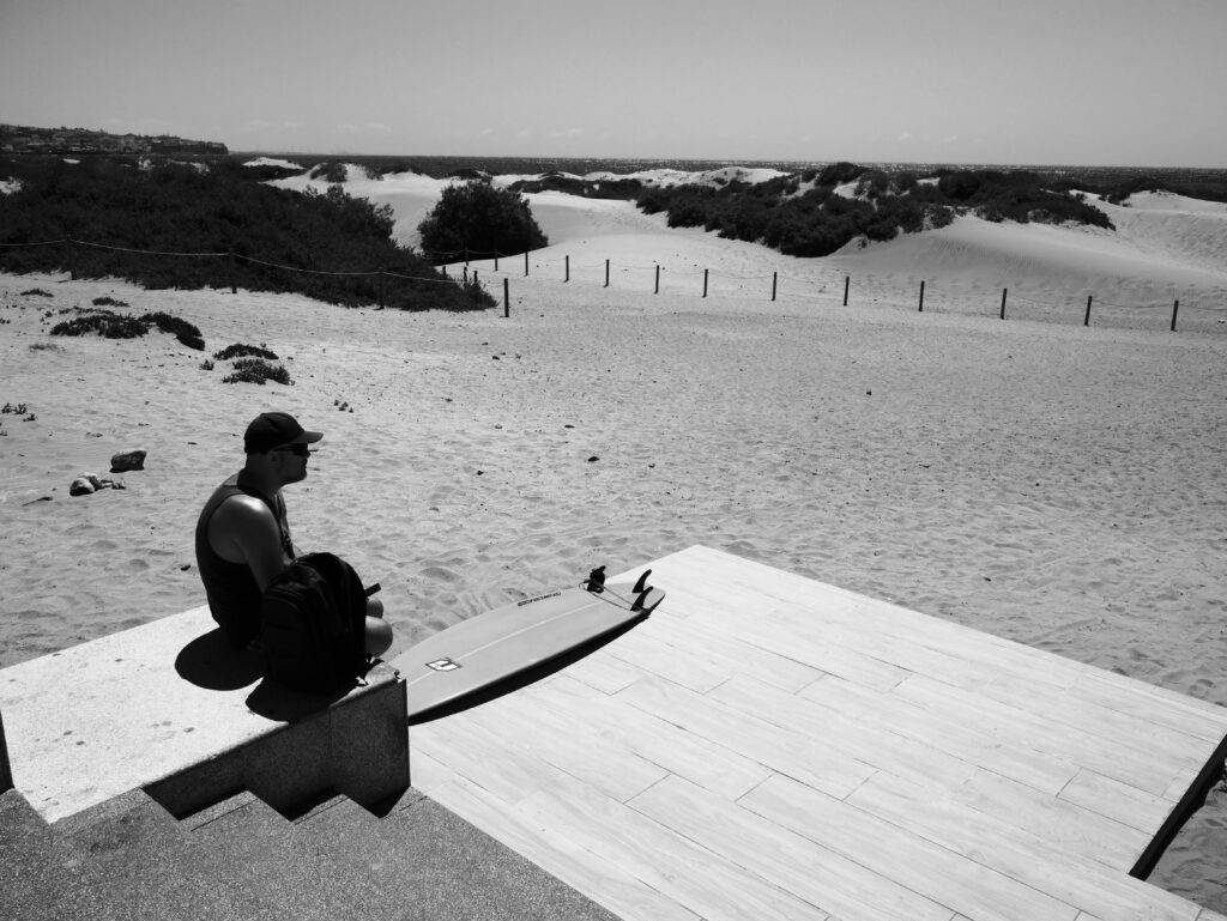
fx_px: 1064
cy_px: 460
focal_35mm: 30
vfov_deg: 46.8
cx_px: 614
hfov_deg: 59.9
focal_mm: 15
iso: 200
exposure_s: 1/800
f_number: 8
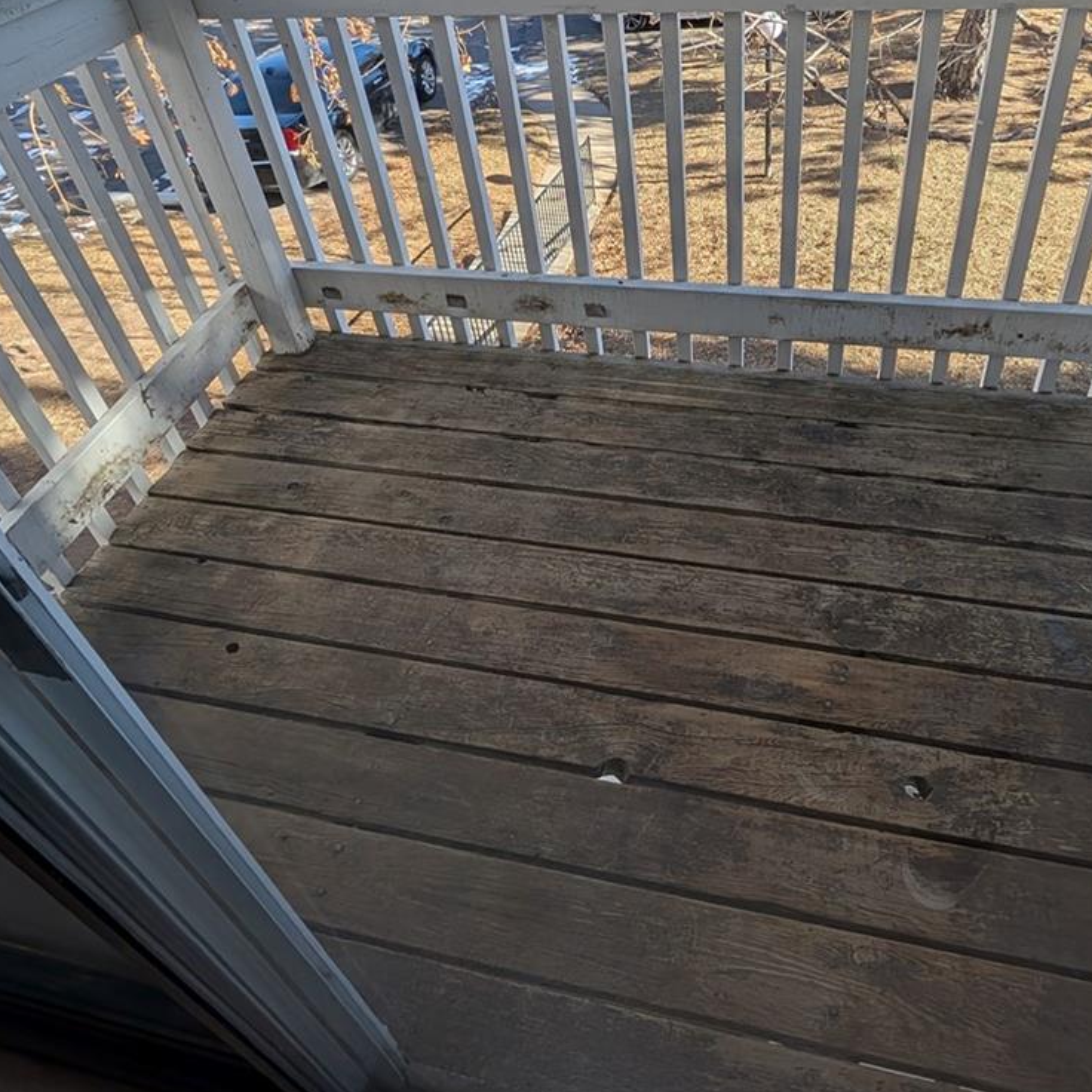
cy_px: 329
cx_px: 632
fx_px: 821
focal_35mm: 23
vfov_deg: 64.8
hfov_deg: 66.9
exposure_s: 1/1245
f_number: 1.7
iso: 50
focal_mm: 2.02
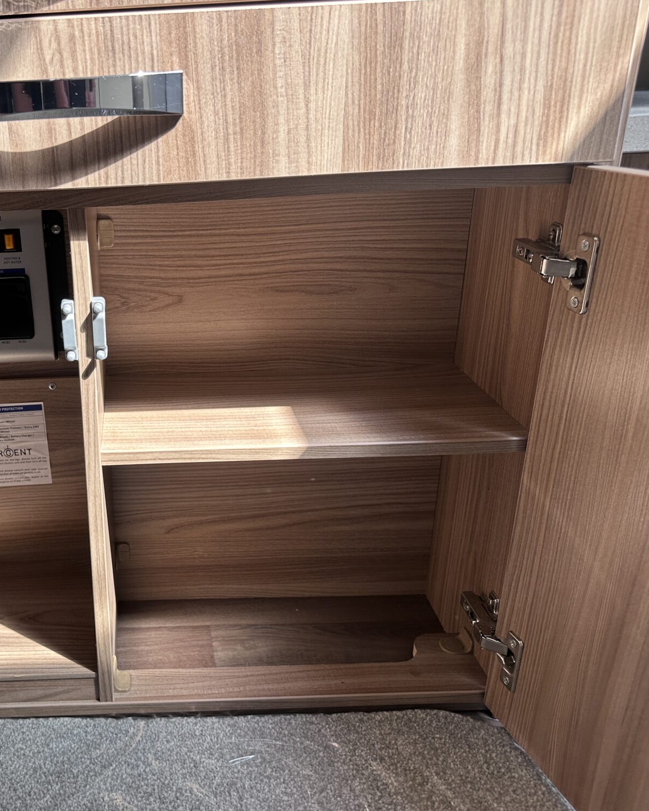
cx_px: 115
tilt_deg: -21.9
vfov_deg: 55.7
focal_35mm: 32
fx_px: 768
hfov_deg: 43.3
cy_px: 406
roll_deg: +3.3
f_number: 1.78
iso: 80
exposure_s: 1/343
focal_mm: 6.86
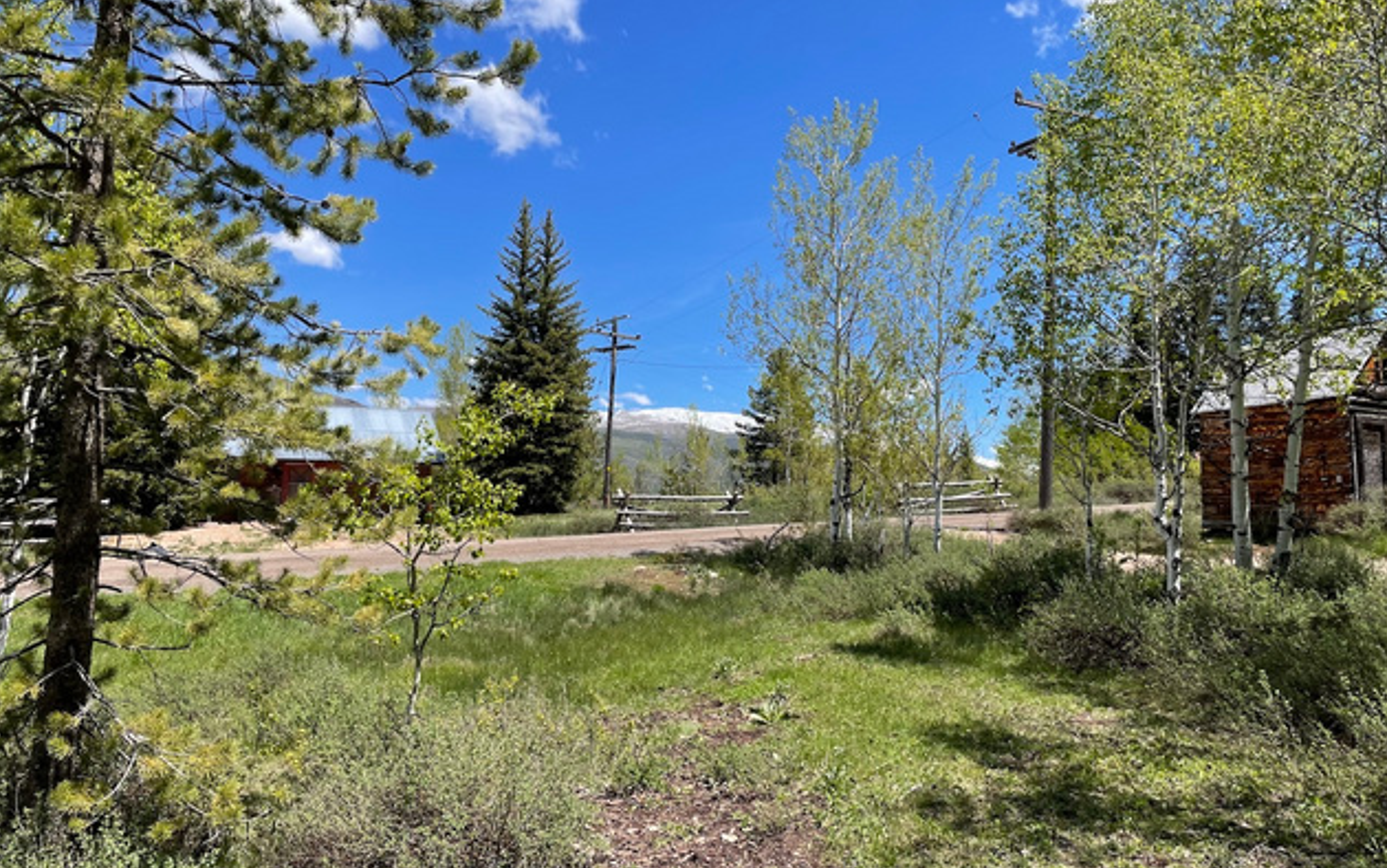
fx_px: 1059
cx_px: 702
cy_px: 421
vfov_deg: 44.6
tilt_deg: +1.5
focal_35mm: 28
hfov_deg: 66.5
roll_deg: -2.5
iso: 32
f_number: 1.6
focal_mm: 4.2
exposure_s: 1/2353
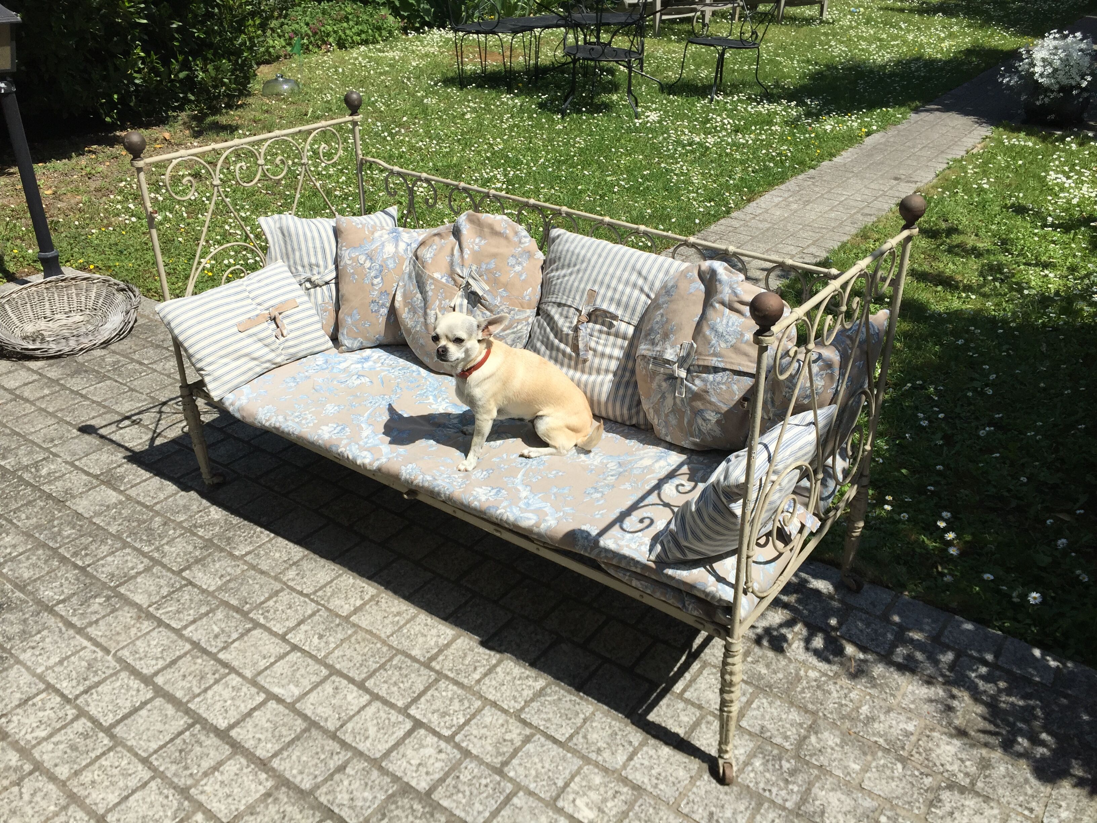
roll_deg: -1.0
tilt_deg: -29.7
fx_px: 919
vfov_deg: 48.2
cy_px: 412
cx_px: 548
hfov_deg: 61.7
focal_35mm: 29
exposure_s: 1/2639
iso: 32
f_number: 2.2
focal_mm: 4.15
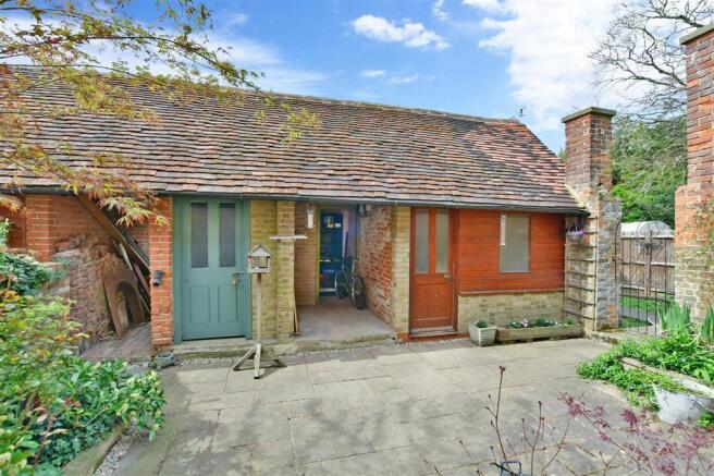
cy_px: 238
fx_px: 297
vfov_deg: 77.3
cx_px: 357
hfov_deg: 100.4
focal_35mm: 15
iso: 250
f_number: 7.1
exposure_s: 1/200
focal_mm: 10
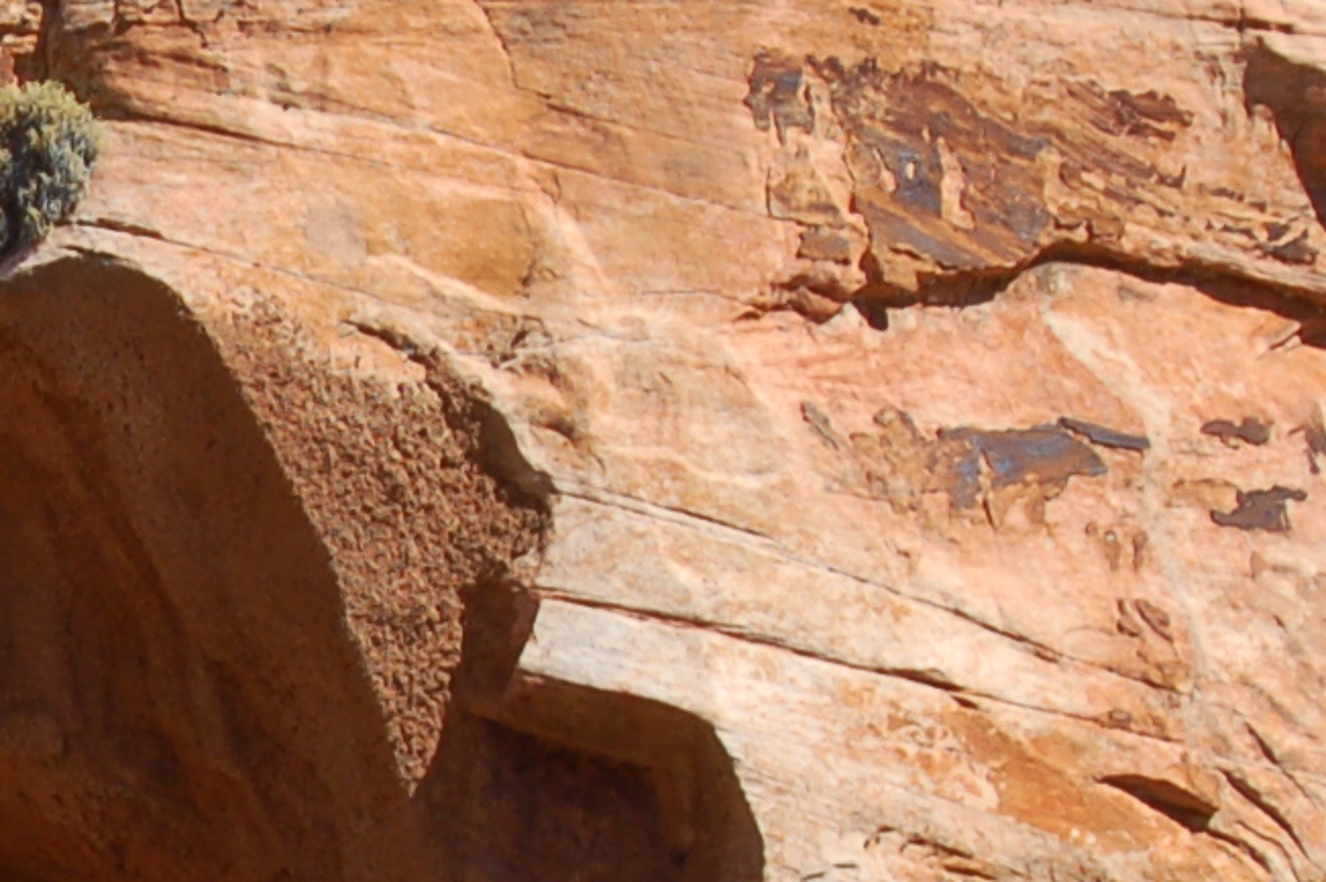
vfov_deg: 7.0
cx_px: -764
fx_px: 7140
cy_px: 996
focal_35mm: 194
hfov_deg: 10.2
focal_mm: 28
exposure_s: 1/125
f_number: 7.1
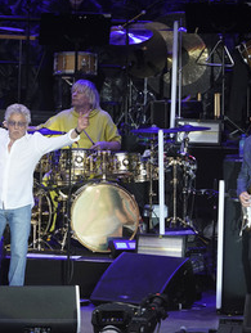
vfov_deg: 2.9
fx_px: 6683
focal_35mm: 693
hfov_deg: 2.2
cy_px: 186
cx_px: 43
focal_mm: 415
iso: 3200
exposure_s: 1/1250
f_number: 6.3
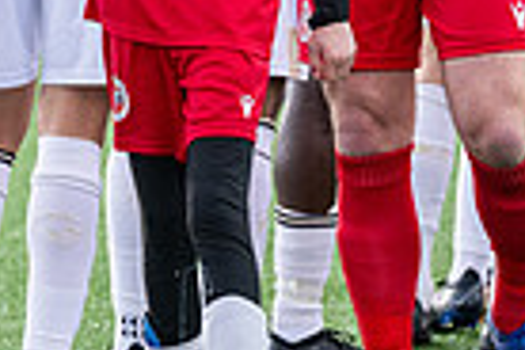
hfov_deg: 4.4
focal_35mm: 469
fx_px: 6839
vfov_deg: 2.9
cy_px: -66
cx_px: 26
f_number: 4
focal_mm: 103
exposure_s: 1/1600
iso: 800
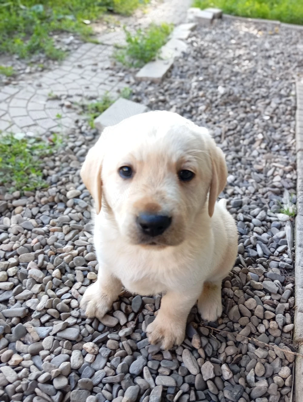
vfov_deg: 63.4
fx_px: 326
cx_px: 152
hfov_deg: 49.9
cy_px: 201
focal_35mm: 28
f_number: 1.8
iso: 359
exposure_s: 1/50
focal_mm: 4.22
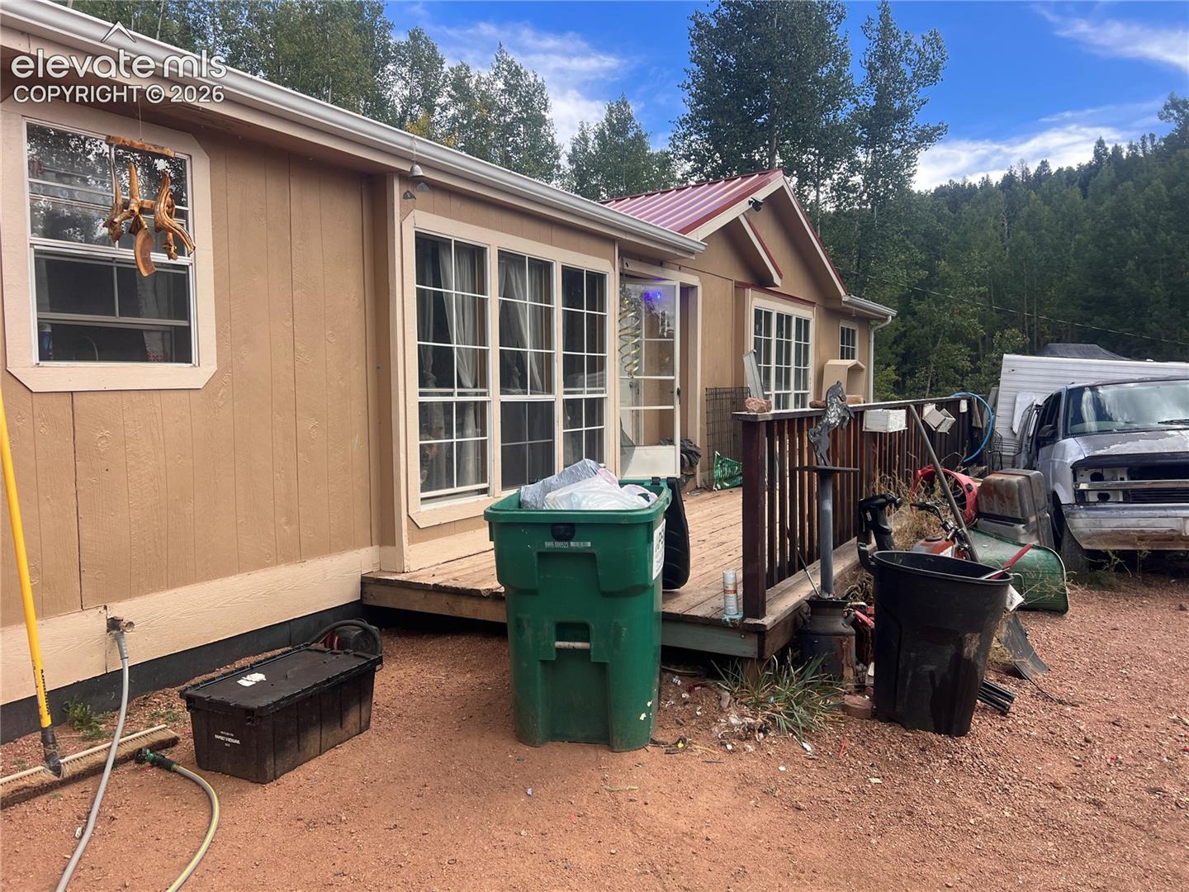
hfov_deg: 67.3
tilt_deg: -5.4
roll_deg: +2.0
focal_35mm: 26
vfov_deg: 53.1
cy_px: 446
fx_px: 893
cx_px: 594
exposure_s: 1/1135
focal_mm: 5.7
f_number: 1.5
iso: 50
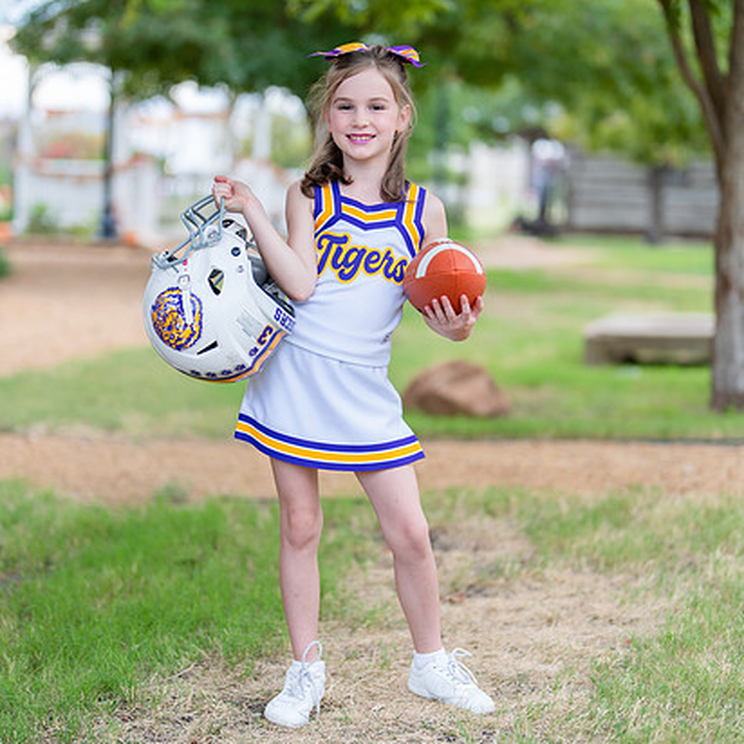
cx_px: 360
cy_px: 373
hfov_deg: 25.4
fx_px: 1654
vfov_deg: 25.4
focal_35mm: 68
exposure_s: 1/500
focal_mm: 50
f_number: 1.2
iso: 160
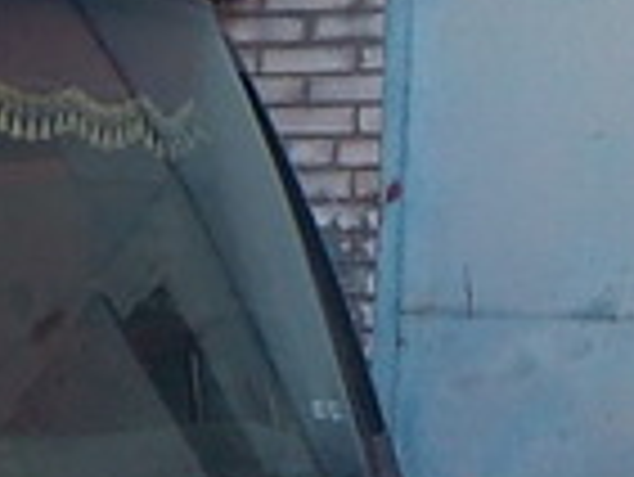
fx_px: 2493
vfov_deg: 10.9
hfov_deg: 13.2
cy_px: 436
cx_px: -459
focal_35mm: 136
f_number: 3.3
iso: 250
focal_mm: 4.1
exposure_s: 1/30
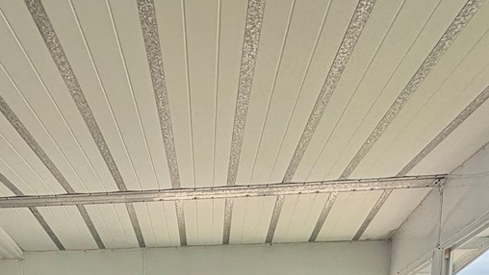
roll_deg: +1.0
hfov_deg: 41.9
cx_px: 137
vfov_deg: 18.6
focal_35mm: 48
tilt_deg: -9.0
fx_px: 623
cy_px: 512
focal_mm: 2.22
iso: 64
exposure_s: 1/416
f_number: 2.2
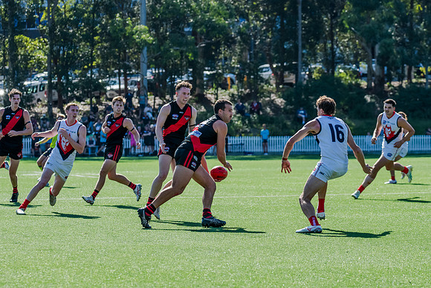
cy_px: 144
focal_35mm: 170
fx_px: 2042
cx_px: 216
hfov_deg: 12.1
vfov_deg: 8.1
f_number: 7.1
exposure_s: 1/1600
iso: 800
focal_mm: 170
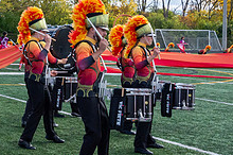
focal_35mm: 102
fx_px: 659
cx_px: -61
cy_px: 31
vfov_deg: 13.3
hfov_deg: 18.8
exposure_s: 1/2500
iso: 1600
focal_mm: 34
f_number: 10
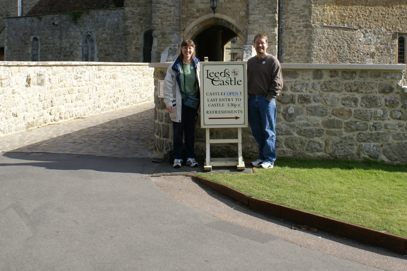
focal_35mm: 46
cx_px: 230
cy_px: 80
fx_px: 520
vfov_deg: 28.9
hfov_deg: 42.7
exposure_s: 1/160
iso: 100
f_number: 10
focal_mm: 20
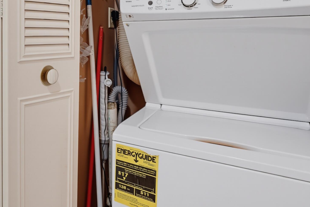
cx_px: 42
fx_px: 284
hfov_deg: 51.7
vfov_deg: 39.1
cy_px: 57
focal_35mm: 33
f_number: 3.5
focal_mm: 16
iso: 800
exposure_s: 1/50
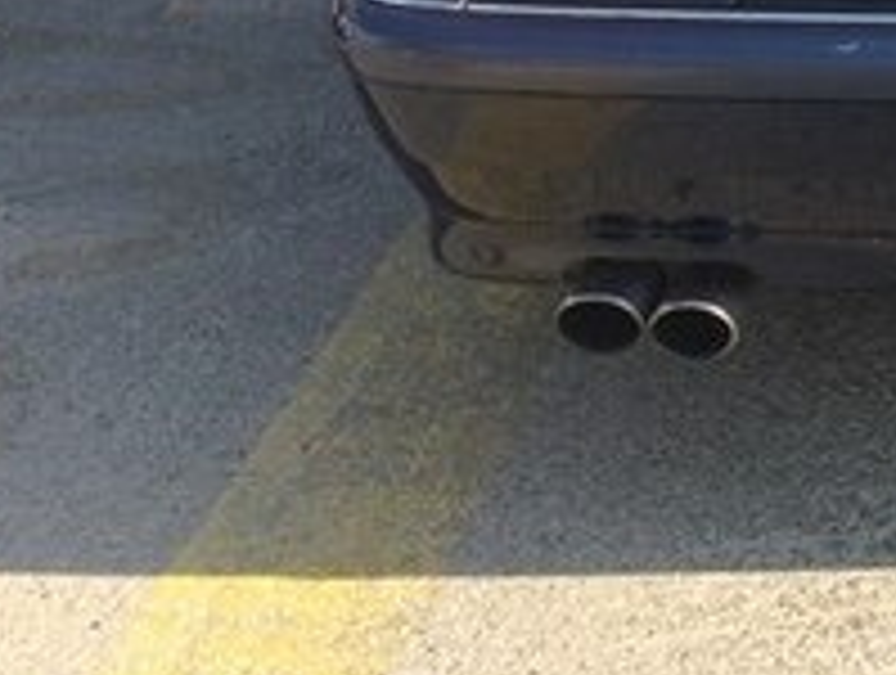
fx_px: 2489
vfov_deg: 14.7
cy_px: -232
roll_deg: -1.5
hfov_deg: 18.7
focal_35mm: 96
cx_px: 1207
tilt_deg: -17.4
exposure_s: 1/1053
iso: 32
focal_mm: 4.15
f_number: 2.2
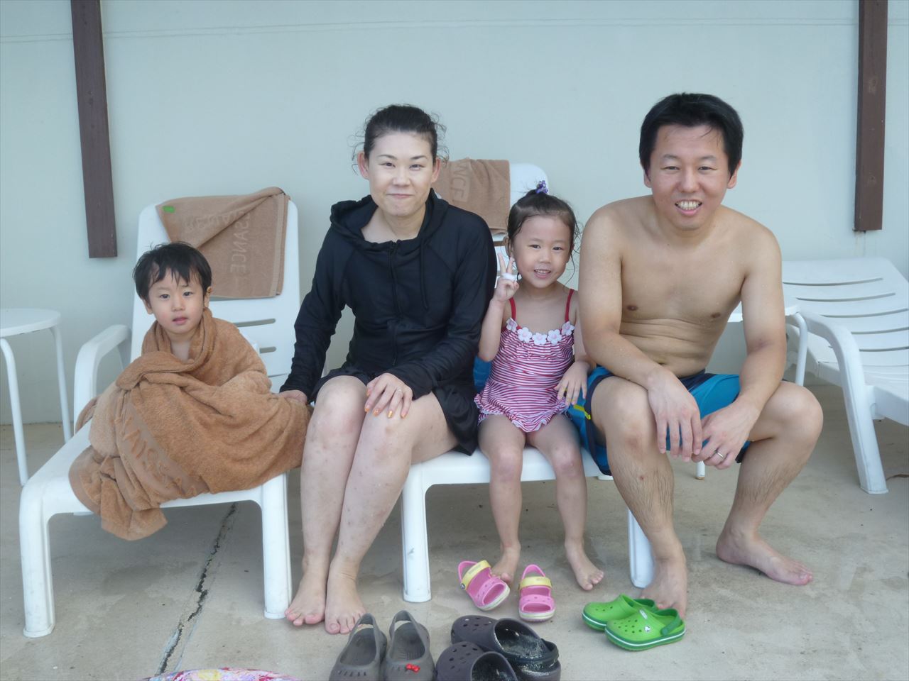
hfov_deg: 49.0
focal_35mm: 38
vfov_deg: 37.7
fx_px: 998
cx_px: 454
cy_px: 340
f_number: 4
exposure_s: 1/100
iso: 80
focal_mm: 6.8
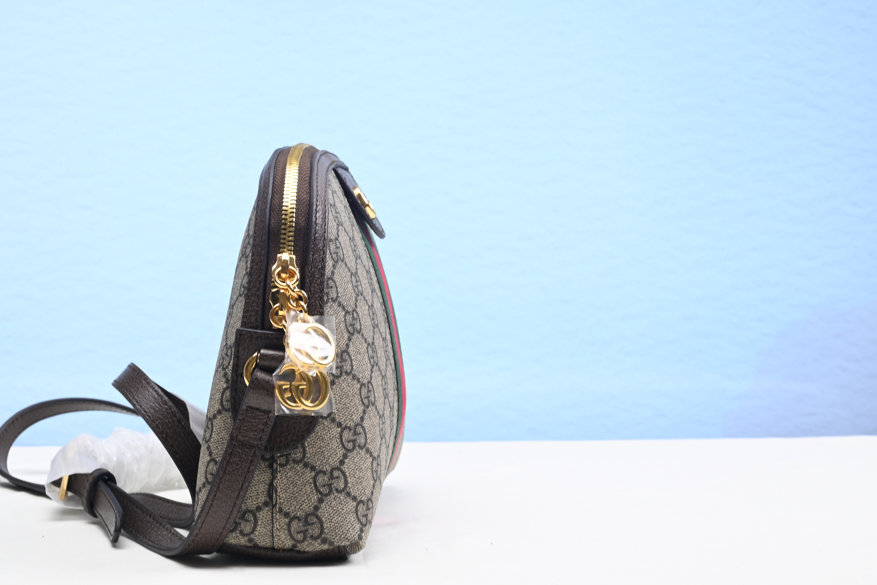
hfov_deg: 34.8
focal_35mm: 57
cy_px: 211
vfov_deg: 23.7
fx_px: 1388
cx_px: 320
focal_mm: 41
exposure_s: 1/2
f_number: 16
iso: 100
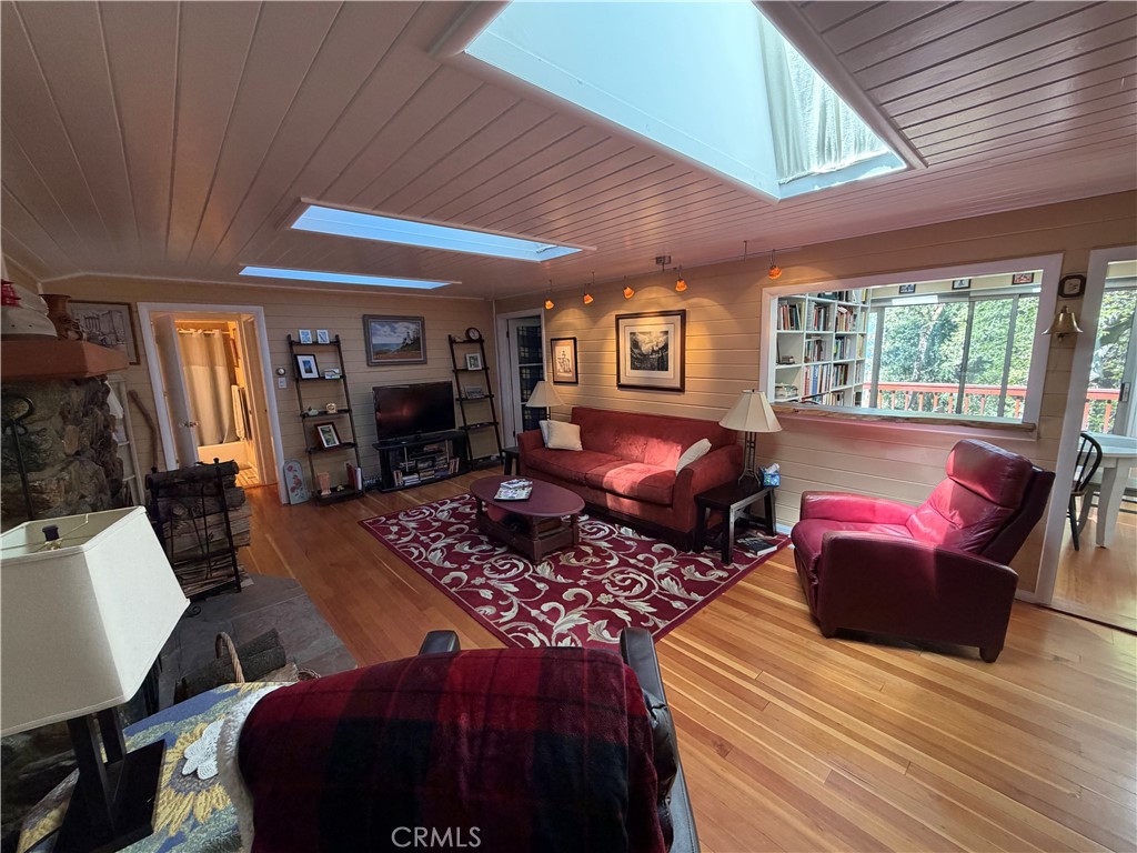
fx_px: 460
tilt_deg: -10.2
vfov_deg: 85.7
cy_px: 426
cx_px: 568
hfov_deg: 102.1
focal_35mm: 14
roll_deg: +1.8
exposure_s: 1/110
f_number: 2.2
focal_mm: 2.22
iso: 320
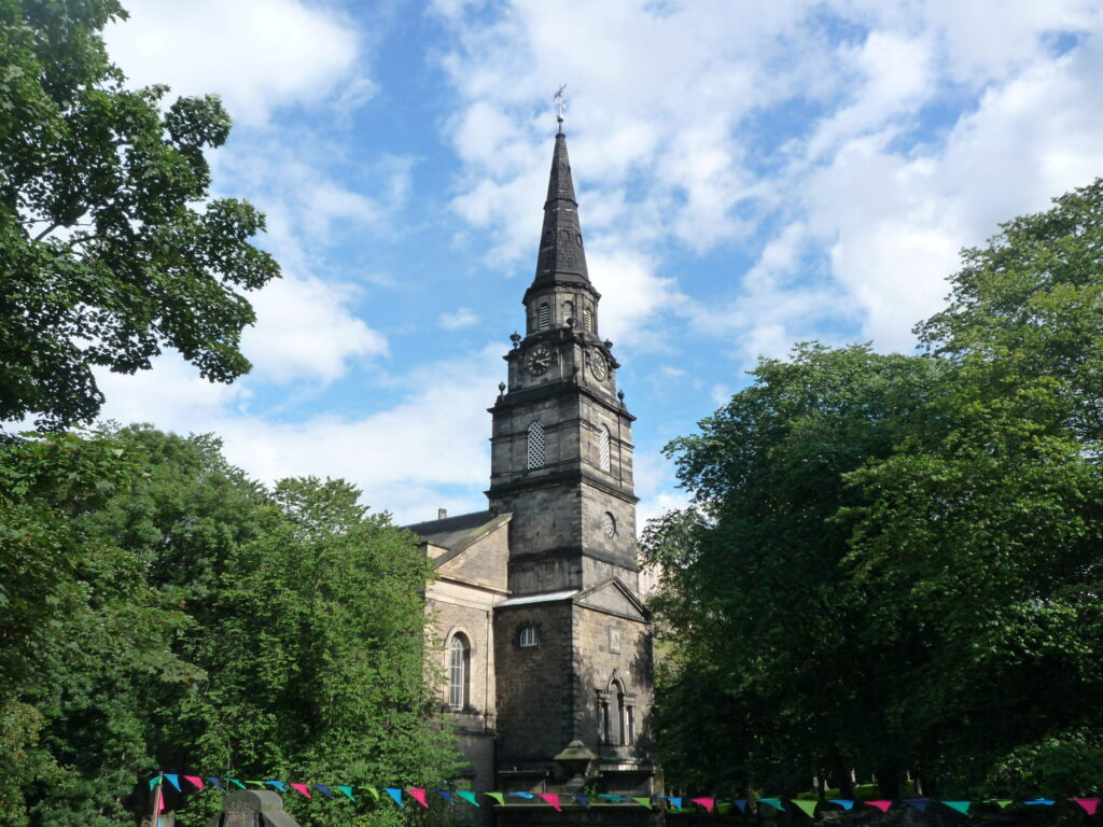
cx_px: 552
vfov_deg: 46.8
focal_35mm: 30
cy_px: 414
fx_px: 956
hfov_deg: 60.0
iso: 160
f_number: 4
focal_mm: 5.3
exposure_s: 1/640
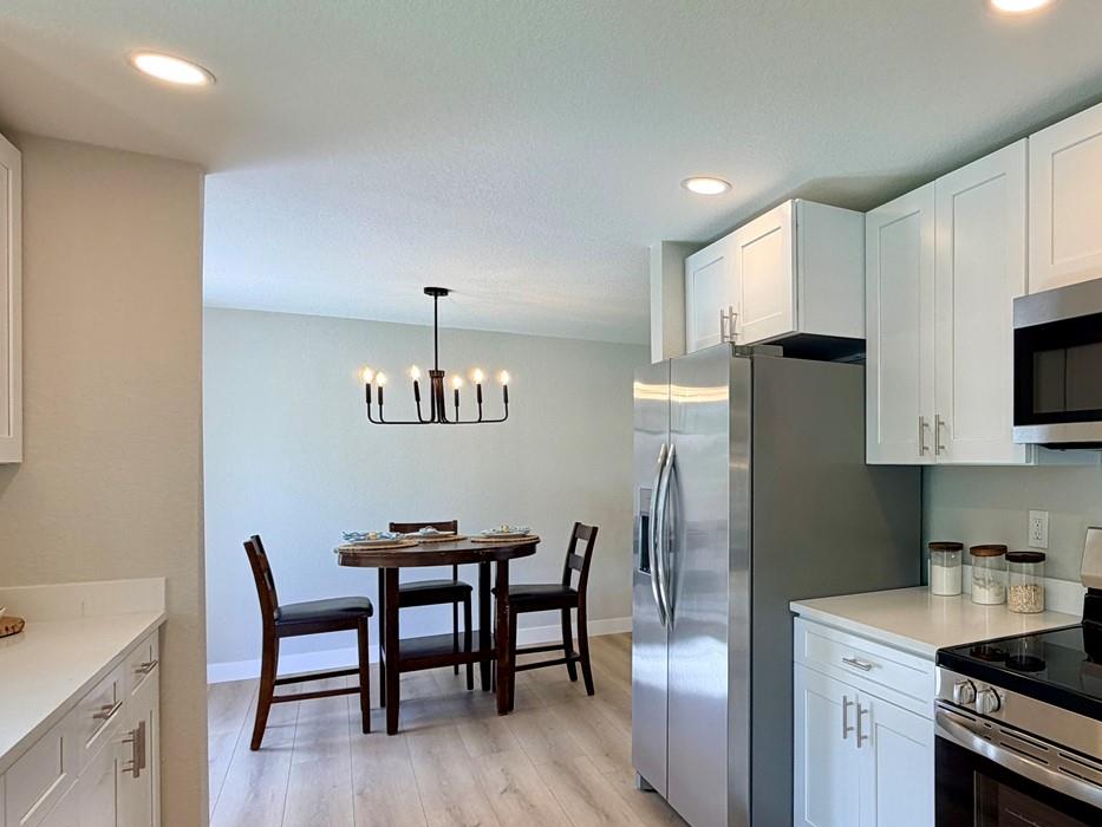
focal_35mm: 24
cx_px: 830
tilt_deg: +0.3
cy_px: 463
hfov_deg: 66.9
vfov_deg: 56.7
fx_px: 764
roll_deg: +0.0
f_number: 2.2
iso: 64
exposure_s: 1/120
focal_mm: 2.22
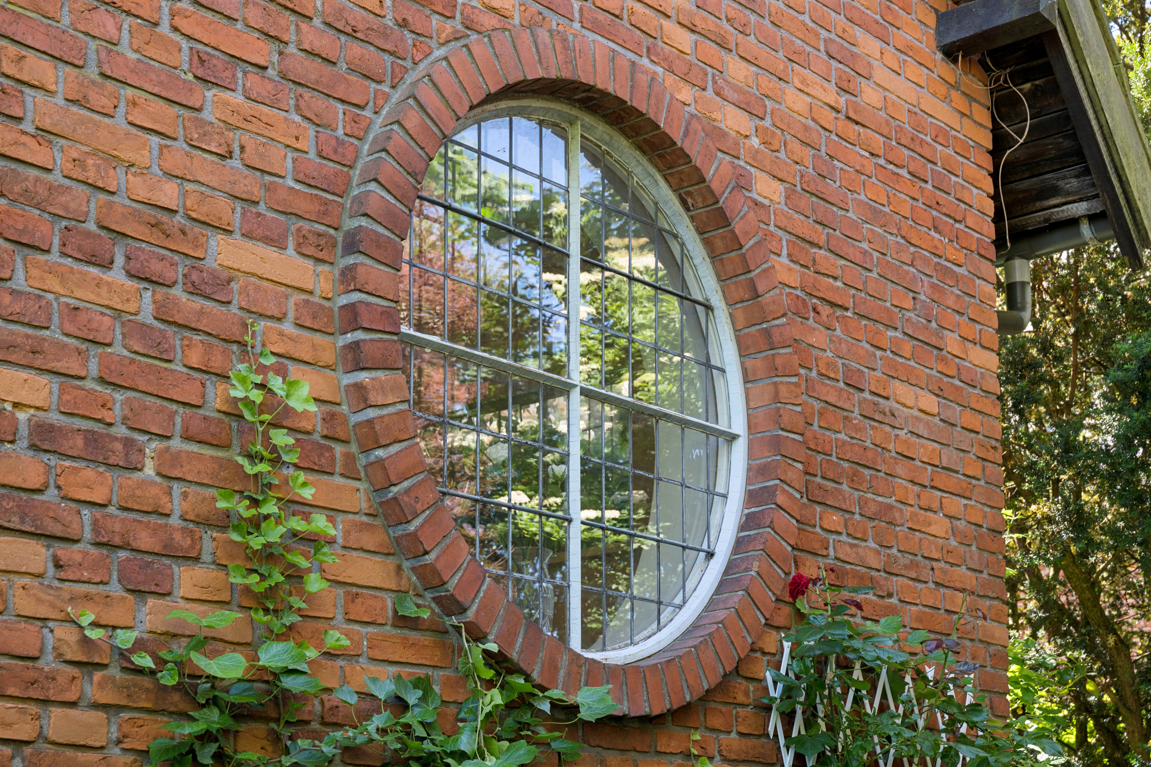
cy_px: 384
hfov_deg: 34.5
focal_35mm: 58
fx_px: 1854
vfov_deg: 23.4
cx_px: 576
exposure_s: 1/50
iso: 160
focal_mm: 58
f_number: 6.3
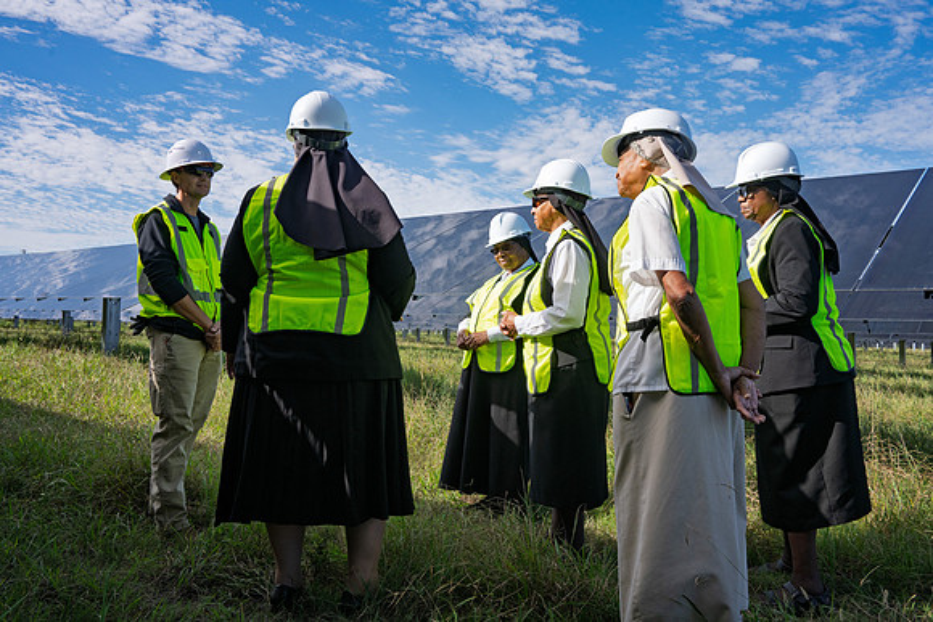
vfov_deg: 46.4
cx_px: 466
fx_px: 726
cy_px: 311
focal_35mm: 28
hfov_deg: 65.5
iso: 200
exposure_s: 1/500
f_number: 9
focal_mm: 28
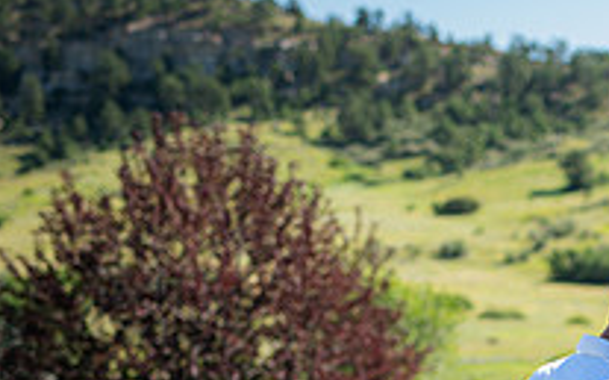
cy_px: 516
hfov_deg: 14.2
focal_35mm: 143
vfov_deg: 9.0
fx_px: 2371
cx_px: 727
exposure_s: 1/1250
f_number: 2.2
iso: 125
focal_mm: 50
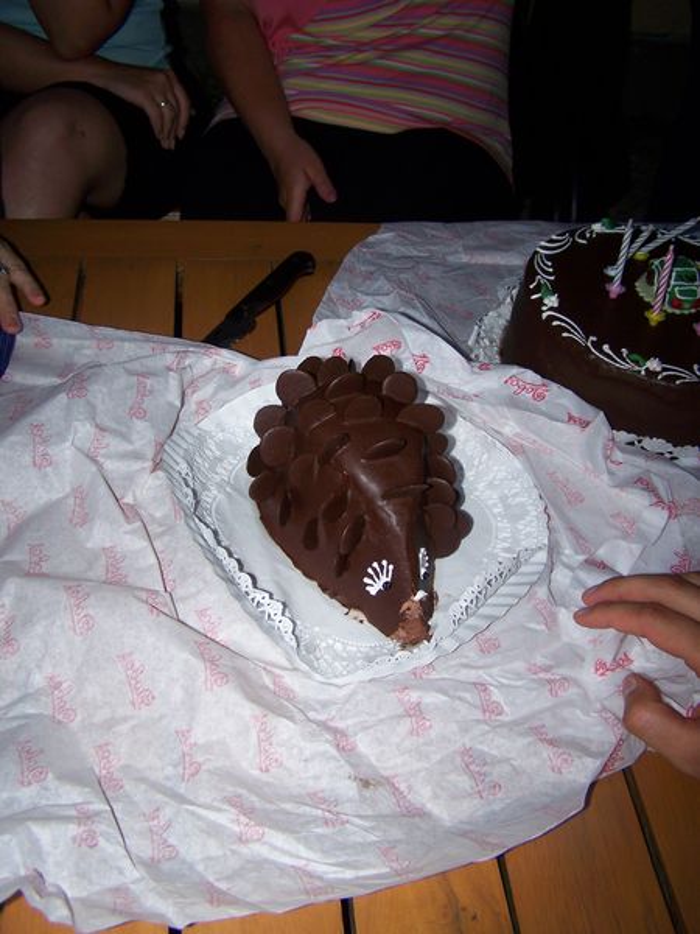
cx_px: 350
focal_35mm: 38
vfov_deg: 49.0
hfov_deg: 37.7
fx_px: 1025
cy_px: 467
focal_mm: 6.3
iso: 80
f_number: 2.8
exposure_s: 1/60
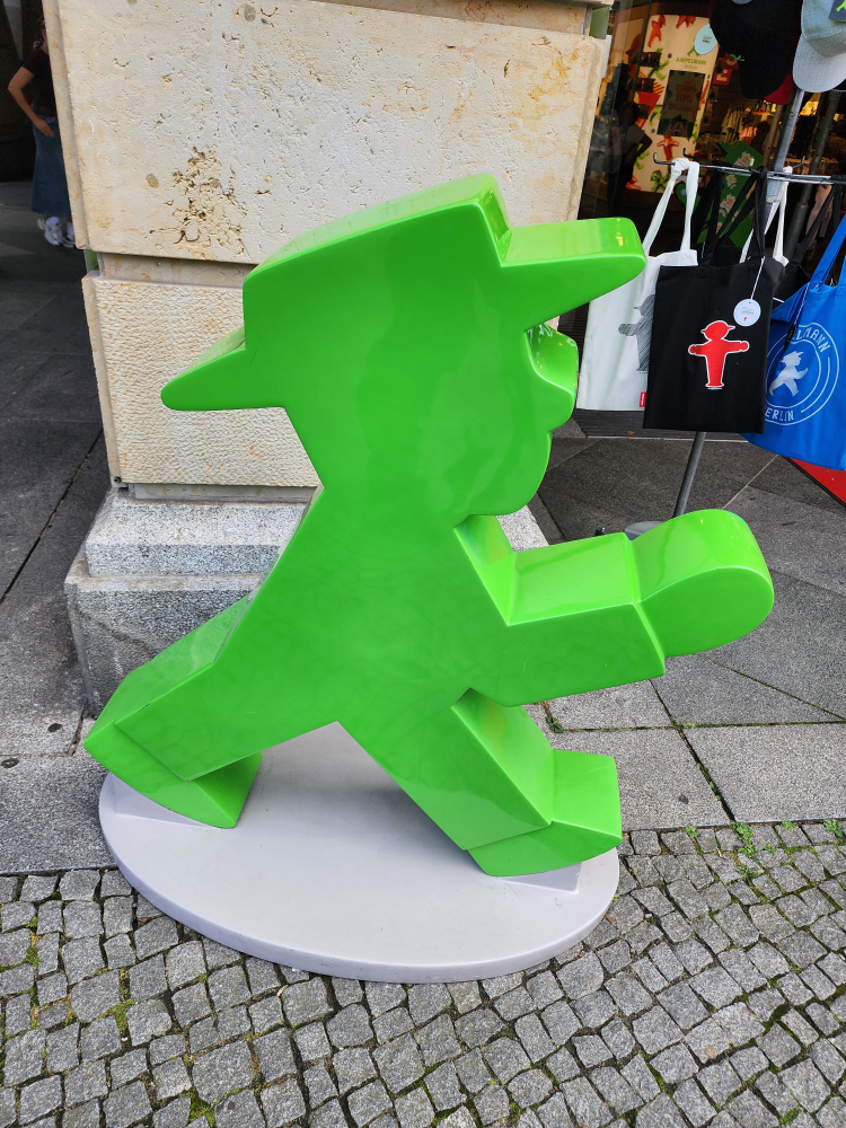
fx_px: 749
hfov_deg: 58.9
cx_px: 423
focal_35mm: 23
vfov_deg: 73.9
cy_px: 564
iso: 20
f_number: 1.8
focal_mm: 6.4
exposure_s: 1/180
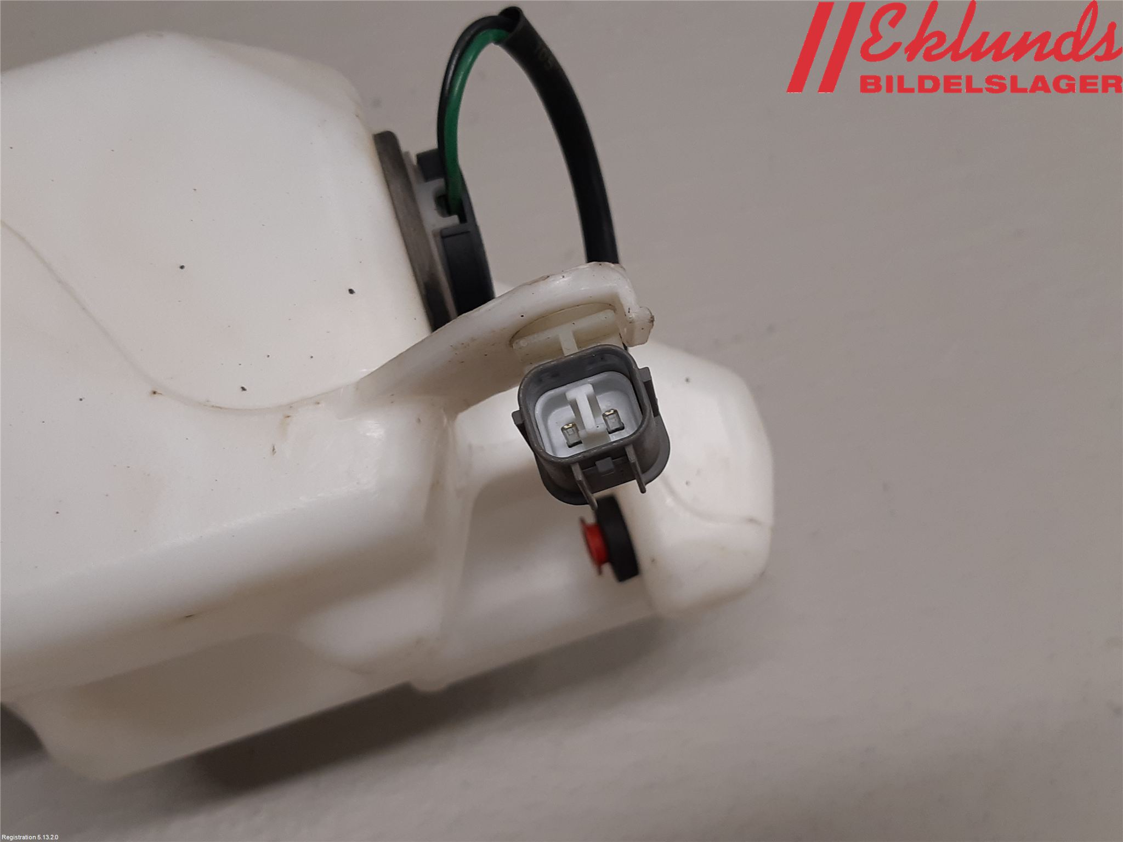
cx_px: 562
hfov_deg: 67.3
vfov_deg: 53.1
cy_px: 421
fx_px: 843
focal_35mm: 26
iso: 64
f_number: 1.7
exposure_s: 1/50
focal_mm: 3.93
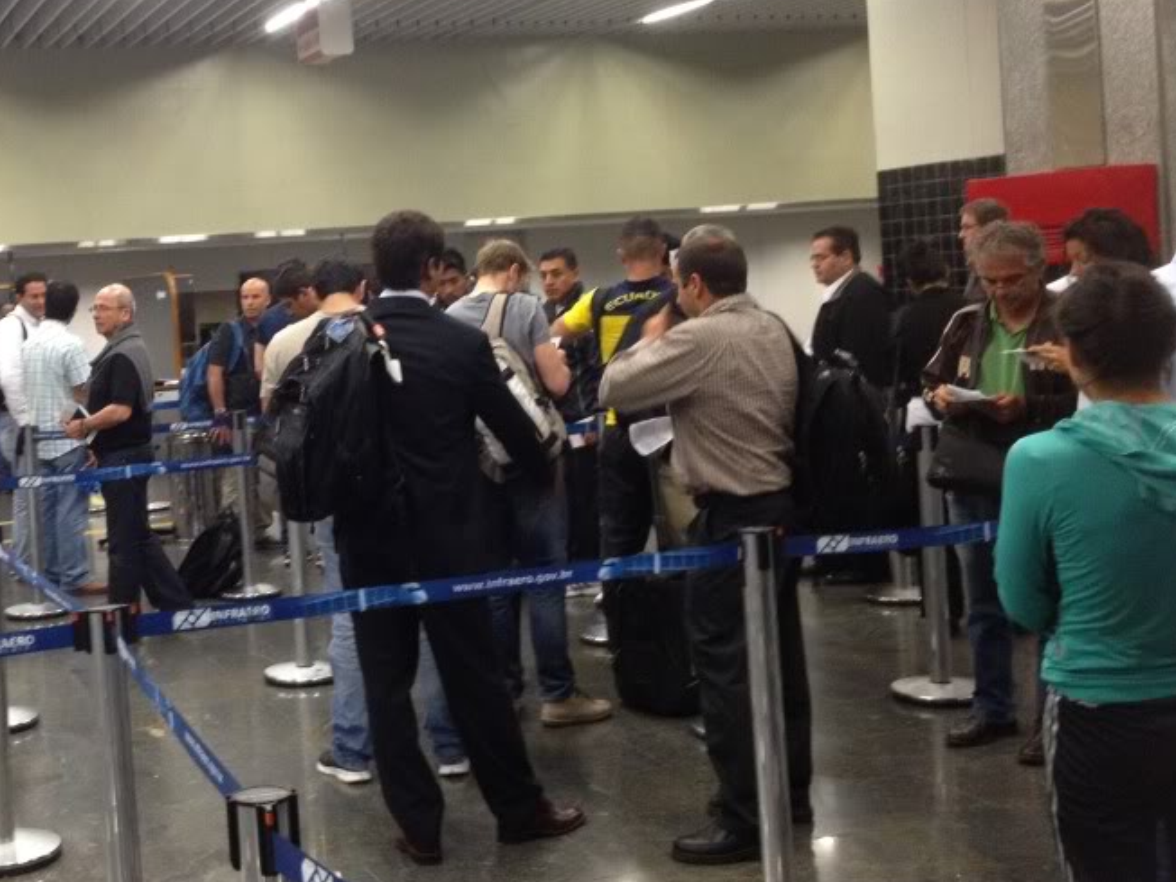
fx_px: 1869
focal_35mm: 55
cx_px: 305
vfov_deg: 26.5
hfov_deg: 34.3
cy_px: 352
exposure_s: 1/20
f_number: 2.4
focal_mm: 4.3
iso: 250
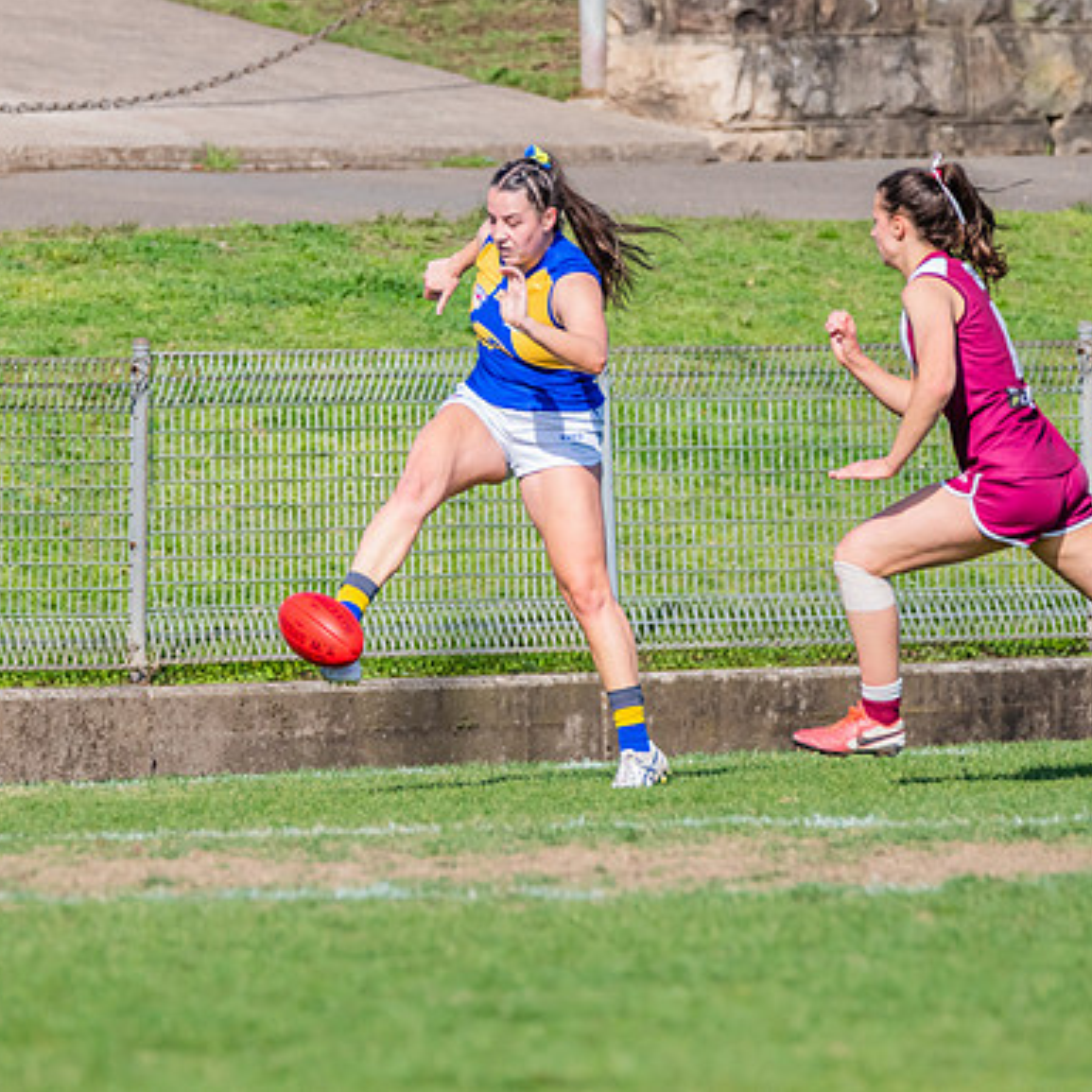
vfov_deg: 2.3
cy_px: 556
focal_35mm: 751
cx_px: 360
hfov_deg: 2.3
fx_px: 26803
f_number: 9
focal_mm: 460
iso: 800
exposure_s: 1/1600
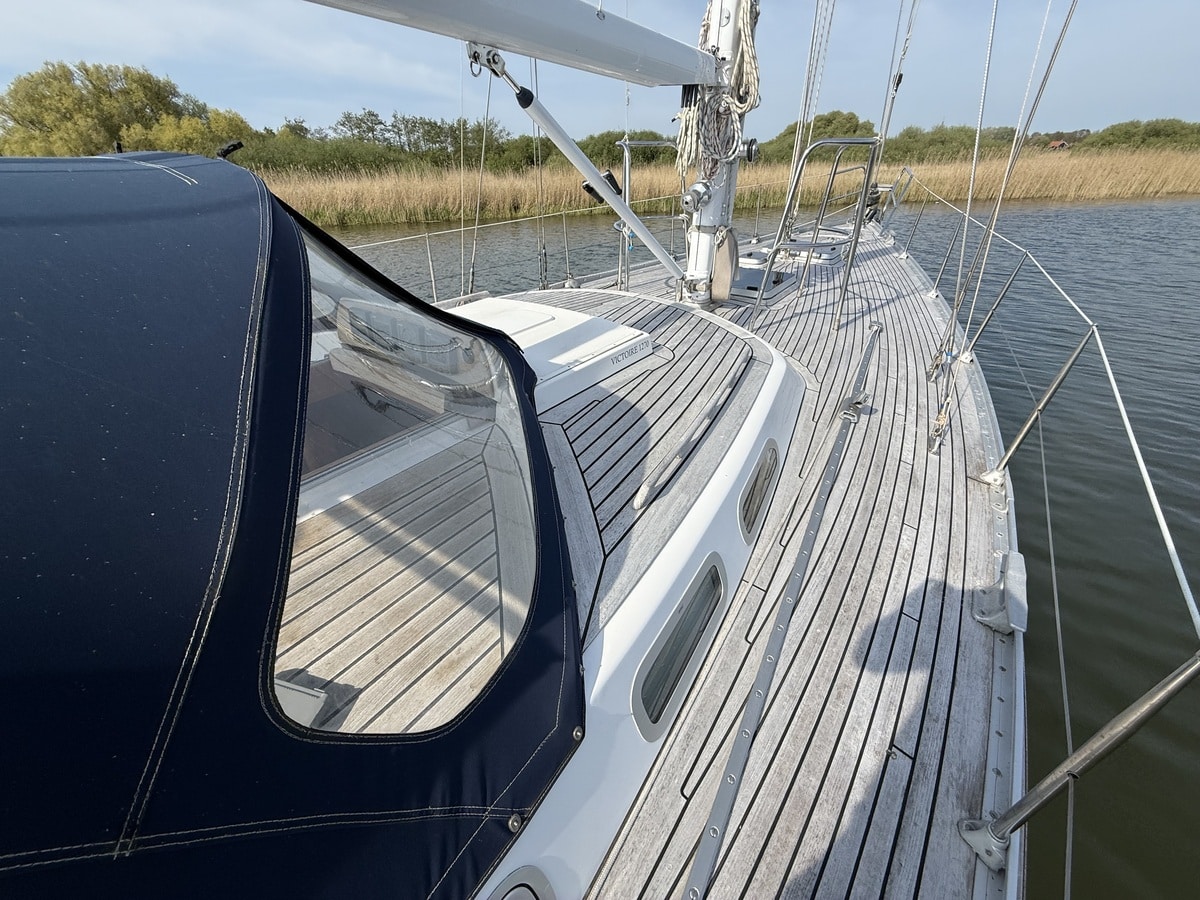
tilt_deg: -27.5
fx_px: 485
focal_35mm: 14
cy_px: 450
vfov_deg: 85.7
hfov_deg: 102.1
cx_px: 600
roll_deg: -1.1
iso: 50
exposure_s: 1/2506
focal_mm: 2.22
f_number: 2.2
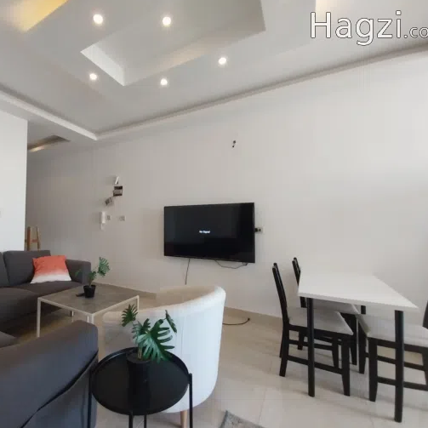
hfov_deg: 86.0
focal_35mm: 16
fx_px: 224
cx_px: 165
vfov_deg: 87.4
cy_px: 217
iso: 160
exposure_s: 1/50
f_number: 2.2
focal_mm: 1.3
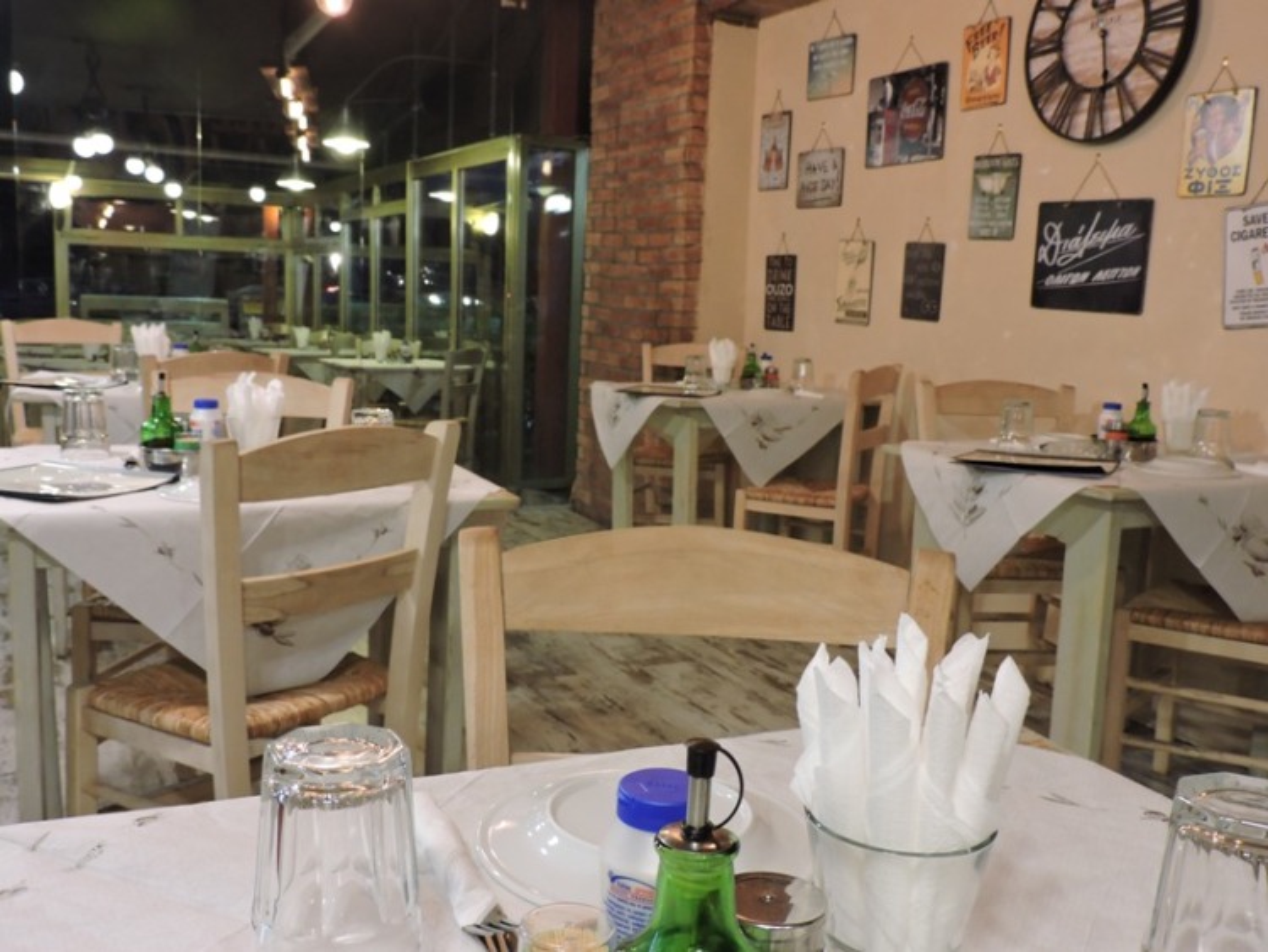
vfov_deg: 43.0
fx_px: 1209
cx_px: 634
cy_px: 476
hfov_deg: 55.3
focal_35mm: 33
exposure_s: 1/15
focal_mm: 5.9
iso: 400
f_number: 3.2
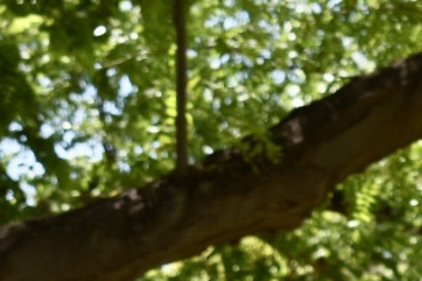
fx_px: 4431
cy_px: 533
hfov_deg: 5.3
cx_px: 938
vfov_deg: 3.6
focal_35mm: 378
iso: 200
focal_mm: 48
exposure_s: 1/200
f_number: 9
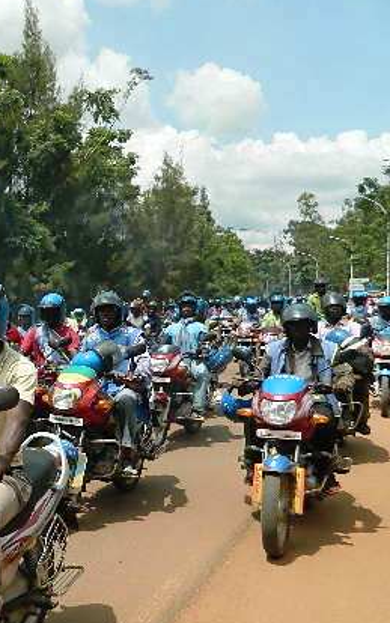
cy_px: 345
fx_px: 697
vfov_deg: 48.1
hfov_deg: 27.8
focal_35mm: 41
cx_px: -66
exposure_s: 1/250
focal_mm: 4.5
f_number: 8.7
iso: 80
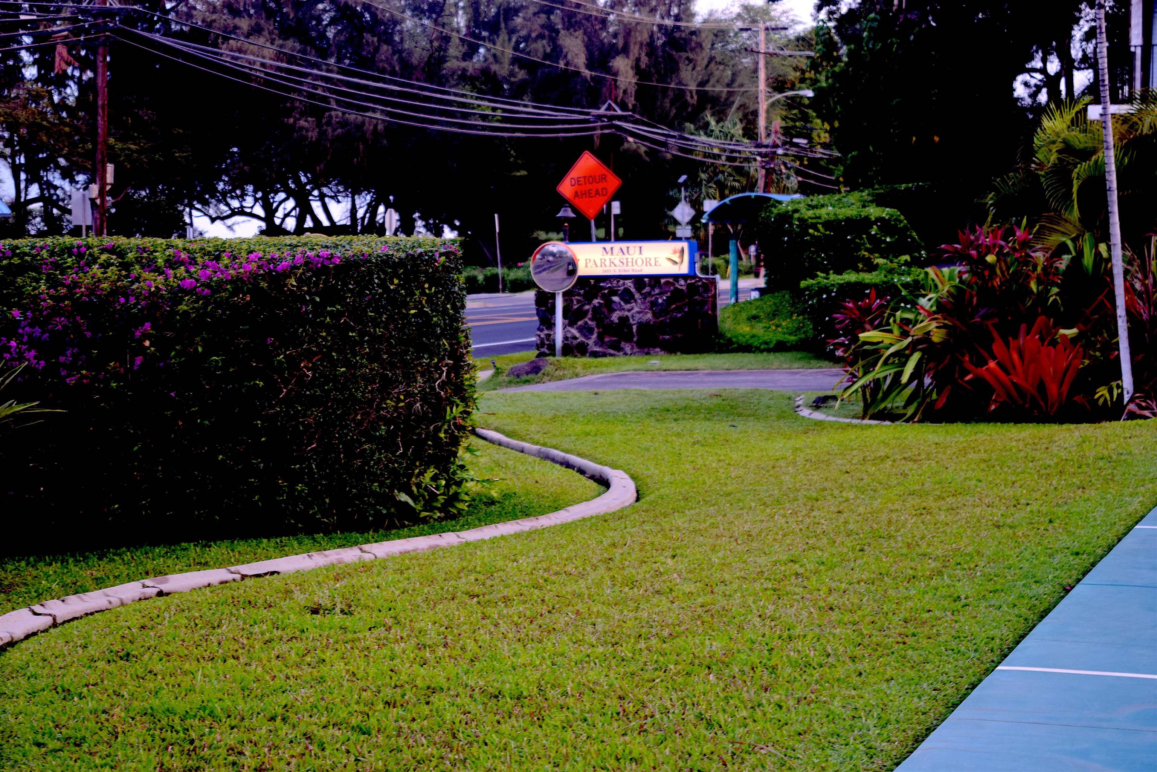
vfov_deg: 16.6
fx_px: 2651
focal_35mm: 82
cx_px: 578
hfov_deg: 24.6
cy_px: 386
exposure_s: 1/60
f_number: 5.6
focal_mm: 55
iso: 400
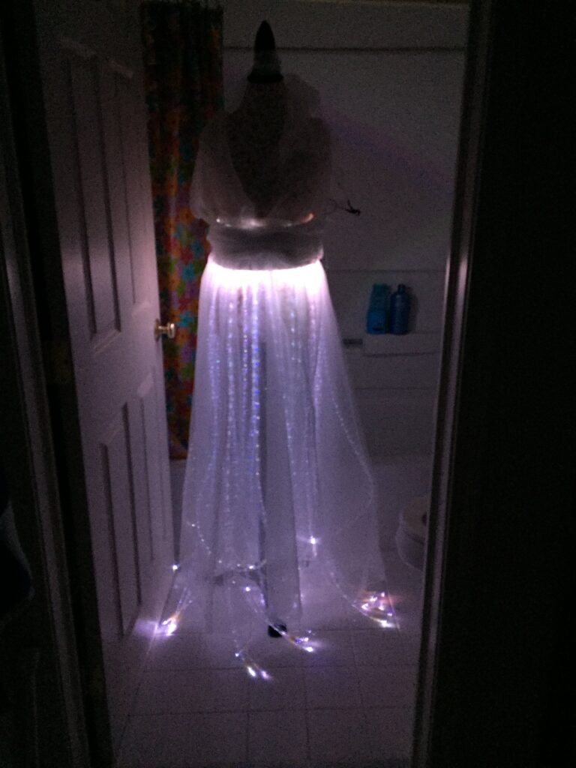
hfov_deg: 48.2
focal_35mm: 29
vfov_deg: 61.7
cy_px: 384
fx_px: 643
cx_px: 288
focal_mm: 4.15
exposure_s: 1/17
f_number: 2.2
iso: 250
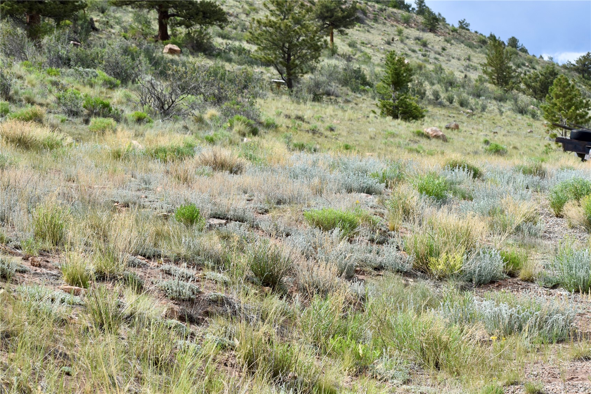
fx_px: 1723
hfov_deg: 19.5
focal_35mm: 105
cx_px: 296
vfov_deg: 13.0
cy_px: 197
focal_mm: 70
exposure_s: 1/400
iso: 200
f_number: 10
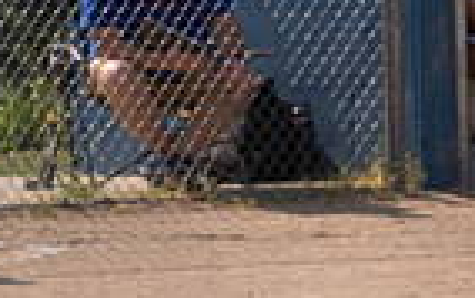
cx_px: -418
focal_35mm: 687
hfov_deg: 3.0
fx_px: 8900
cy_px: 127
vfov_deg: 1.9
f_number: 5.6
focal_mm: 110
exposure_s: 1/1600
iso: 250
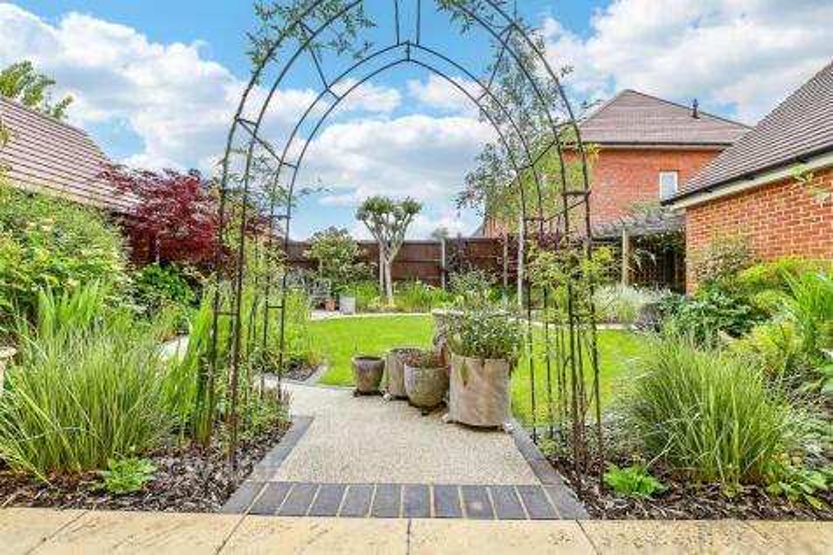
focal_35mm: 25
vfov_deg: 51.3
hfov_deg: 71.5
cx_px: 416
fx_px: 578
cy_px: 278
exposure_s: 1/100
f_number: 8
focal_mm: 17
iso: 160
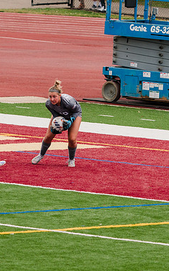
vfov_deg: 3.8
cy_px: 176
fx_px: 4075
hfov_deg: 2.4
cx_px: 61
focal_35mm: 553
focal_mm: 232
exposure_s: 1/1600
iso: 500
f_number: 5.6
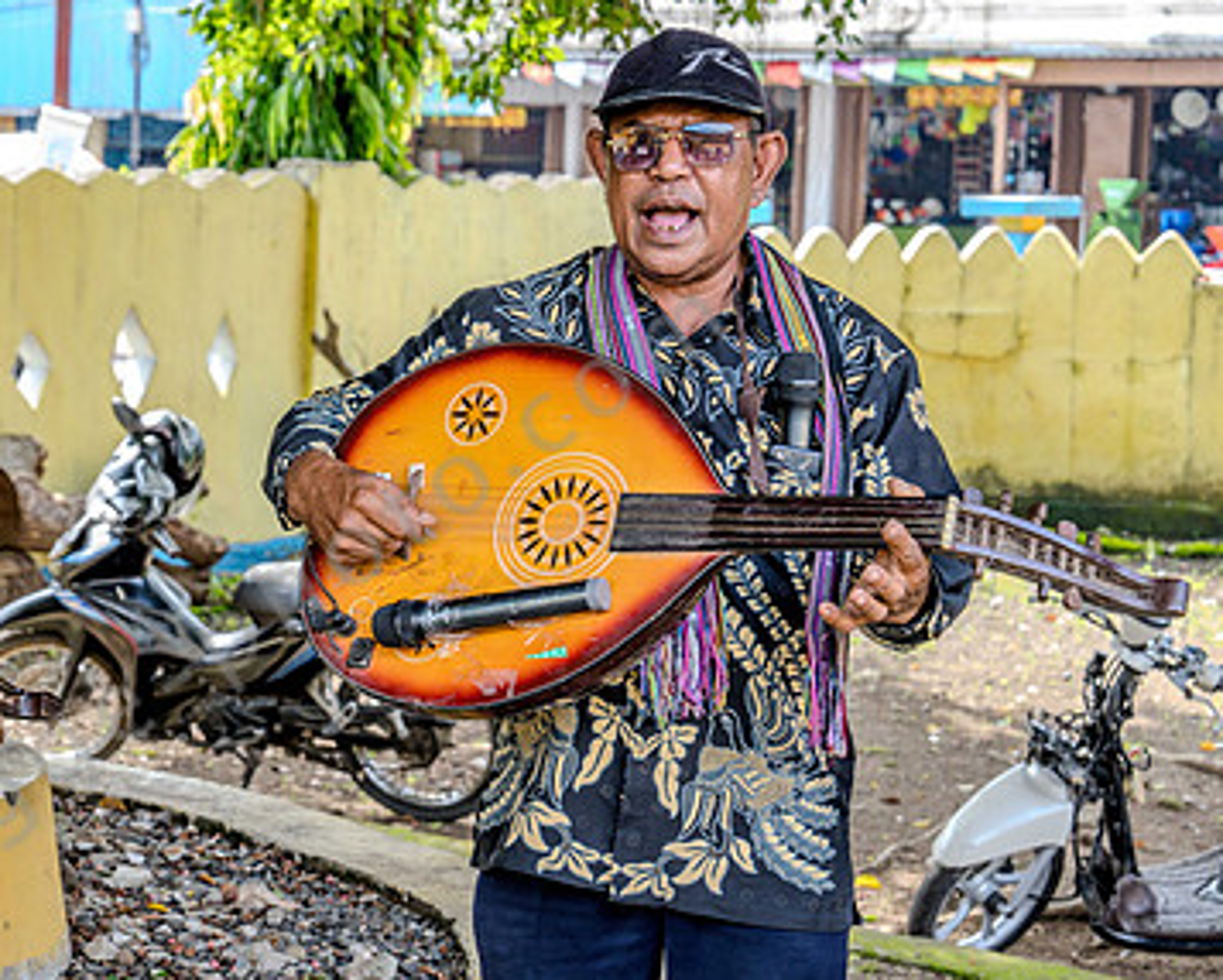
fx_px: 3477
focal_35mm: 96
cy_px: 615
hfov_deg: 19.7
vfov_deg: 16.0
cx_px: 247
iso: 500
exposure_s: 1/80
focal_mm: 63
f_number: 6.3
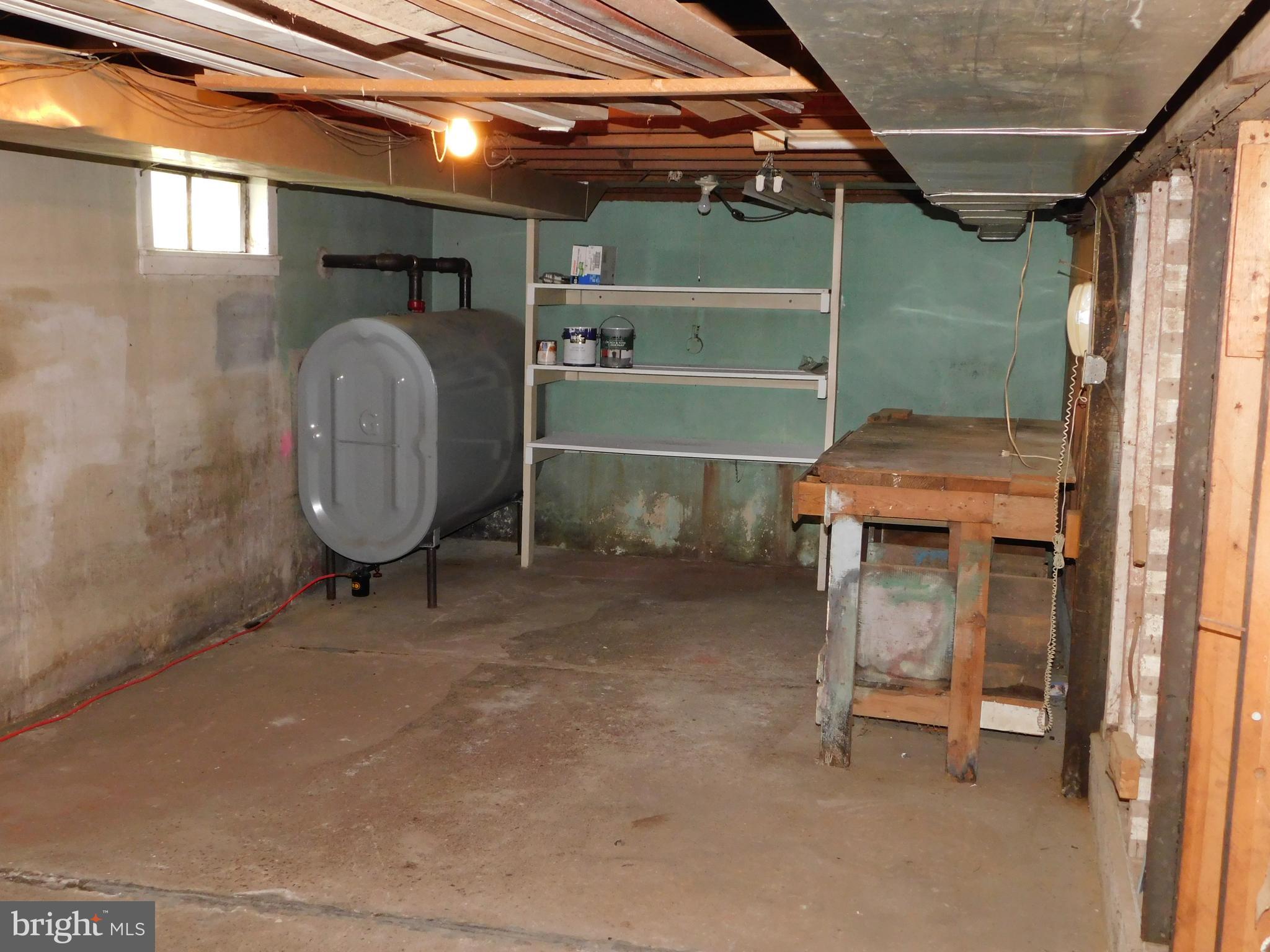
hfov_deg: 51.4
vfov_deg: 39.7
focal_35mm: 36
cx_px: 635
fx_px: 1321
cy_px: 476
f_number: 3.5
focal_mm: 6.3
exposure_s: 1/30
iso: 400
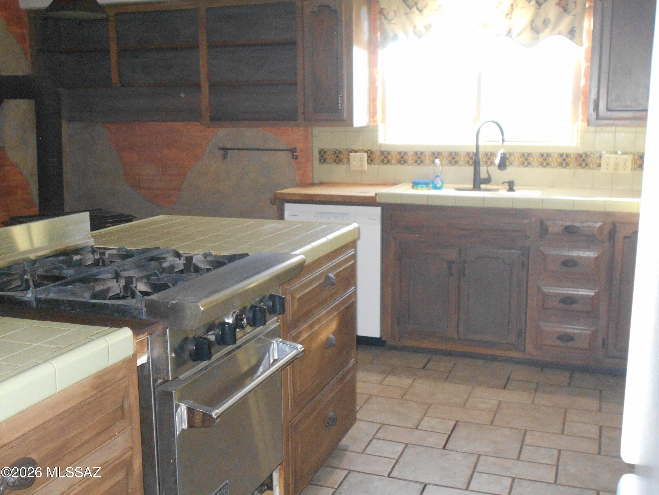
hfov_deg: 50.1
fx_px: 704
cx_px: 330
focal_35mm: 37
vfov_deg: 38.7
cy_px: 248
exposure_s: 1/30
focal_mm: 6.7
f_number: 3.9
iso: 560
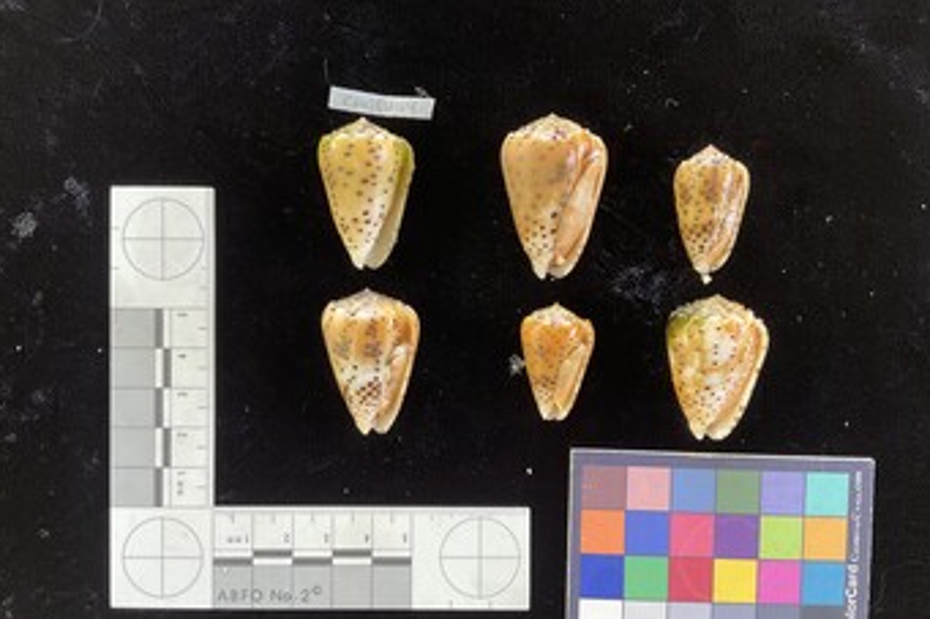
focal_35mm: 31
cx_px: 469
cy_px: 356
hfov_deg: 60.3
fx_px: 800
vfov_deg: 42.2
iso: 50
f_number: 1.8
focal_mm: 3
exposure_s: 1/50
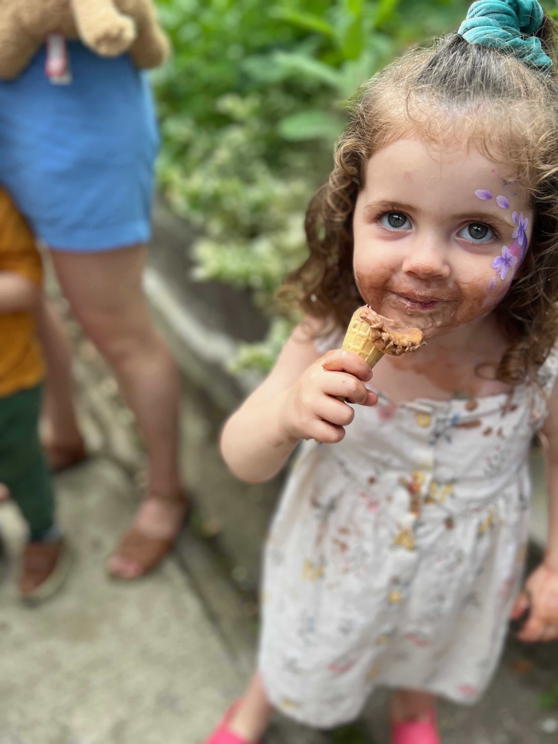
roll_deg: -4.0
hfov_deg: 53.1
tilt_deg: -30.7
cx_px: 279
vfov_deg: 67.3
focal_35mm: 26
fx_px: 559
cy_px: 372
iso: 40
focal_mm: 5.7
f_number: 1.5
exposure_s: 1/260
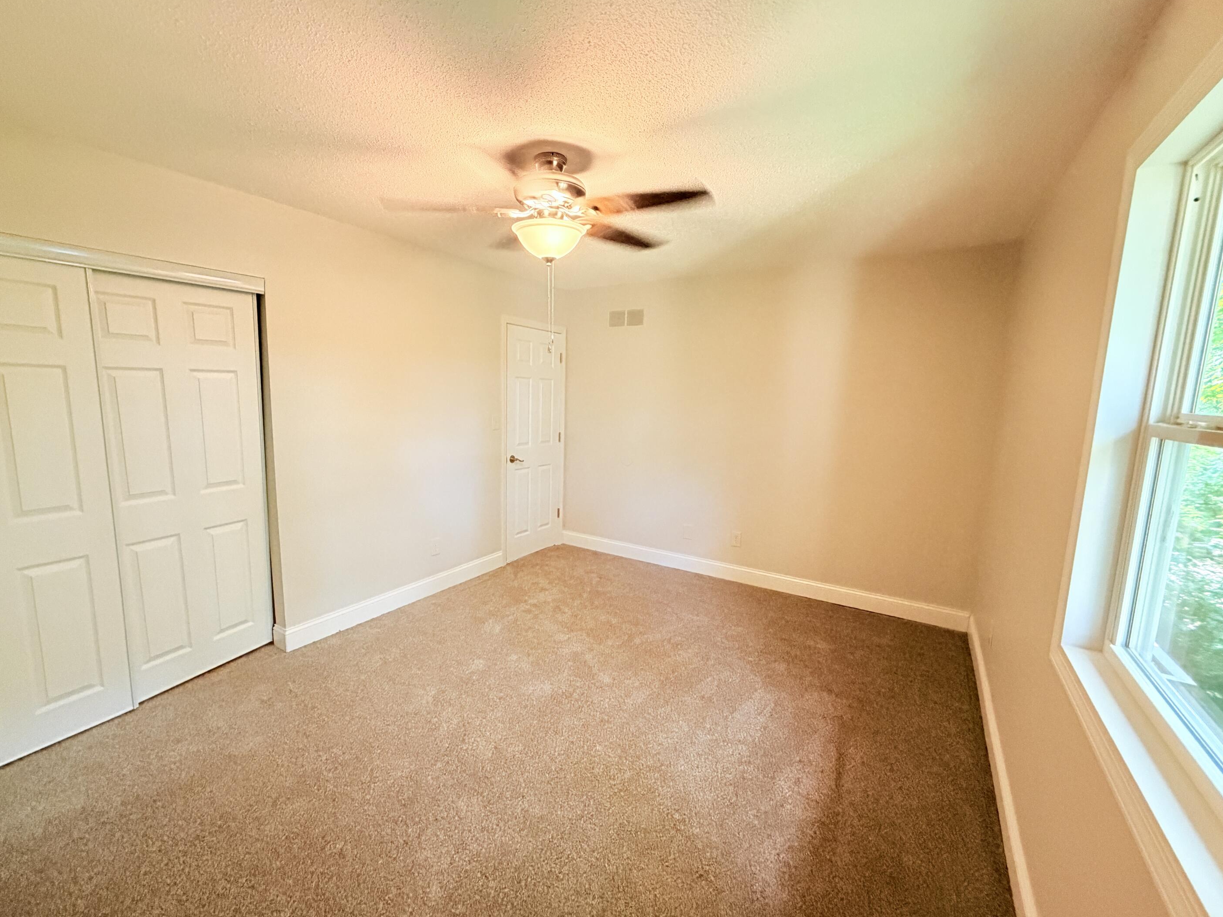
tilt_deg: -7.8
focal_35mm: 15
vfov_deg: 81.7
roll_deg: -1.0
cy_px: 472
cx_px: 577
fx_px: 530
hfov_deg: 98.1
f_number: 2.2
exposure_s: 1/60
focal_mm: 2.22
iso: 500
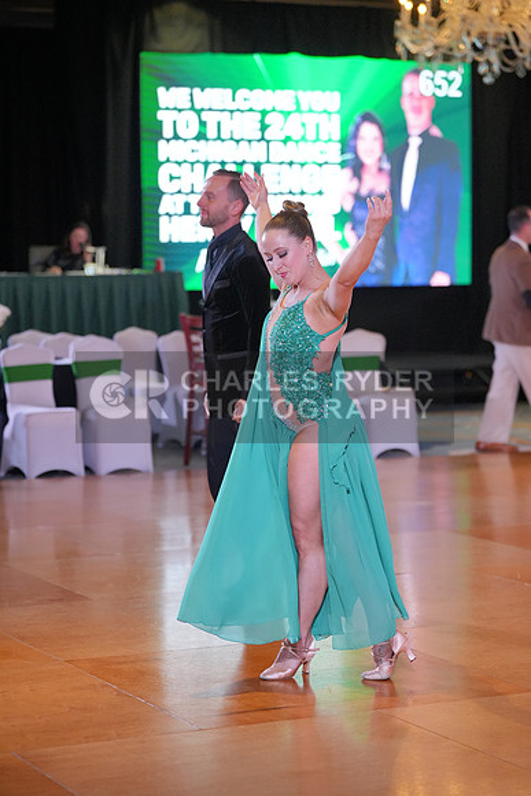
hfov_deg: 15.2
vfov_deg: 22.6
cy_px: 398
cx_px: 266
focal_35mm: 90
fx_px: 1990
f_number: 2.8
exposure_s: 1/500
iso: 4000
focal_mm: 90
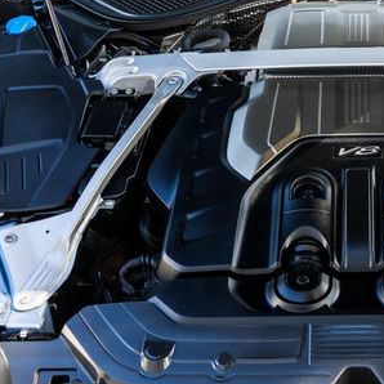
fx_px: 1017
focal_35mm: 81
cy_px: 123
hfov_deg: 20.9
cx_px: 352
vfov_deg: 21.3
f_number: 8
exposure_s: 1/80
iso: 640
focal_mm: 26
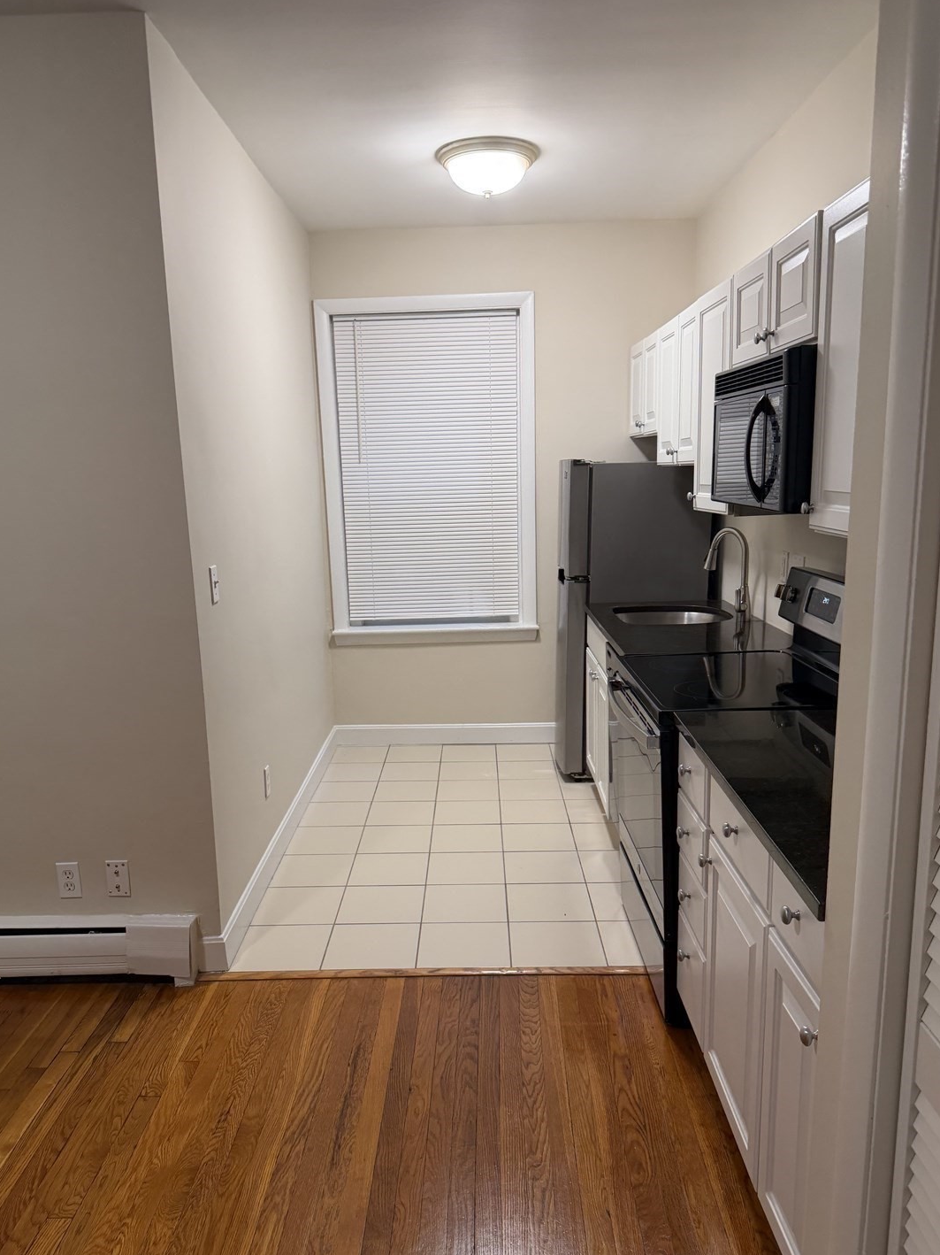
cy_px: 669
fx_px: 942
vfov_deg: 67.2
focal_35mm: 26
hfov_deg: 53.0
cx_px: 464
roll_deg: +2.5
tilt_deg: -10.0
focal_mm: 6.76
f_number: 1.78
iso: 160
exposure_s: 1/120
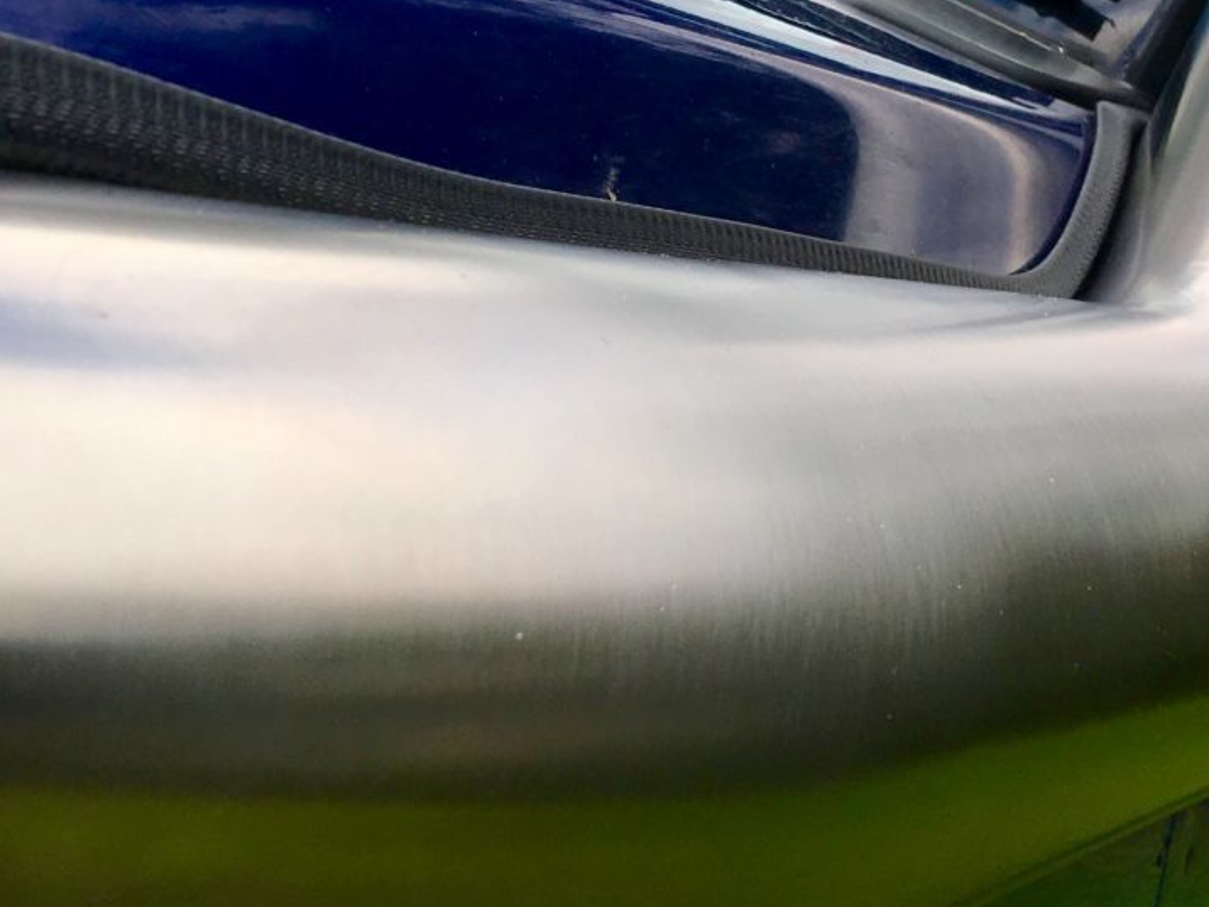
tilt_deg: -3.7
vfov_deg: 20.0
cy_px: 232
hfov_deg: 26.7
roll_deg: -21.1
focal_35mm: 73
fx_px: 2549
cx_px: 565
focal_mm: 4.15
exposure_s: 1/864
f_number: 2.2
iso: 25
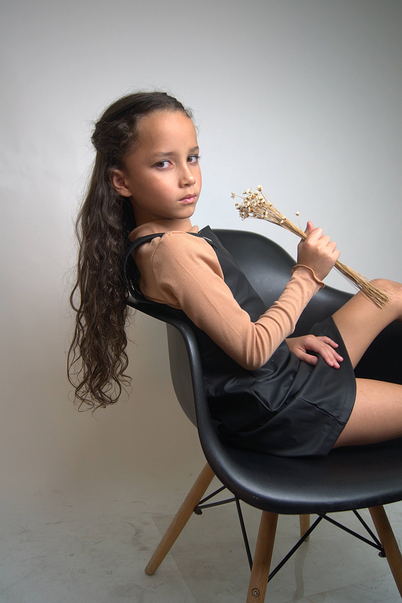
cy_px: 302
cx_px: 201
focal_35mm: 30
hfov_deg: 43.6
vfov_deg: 61.9
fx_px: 502
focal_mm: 20
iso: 100
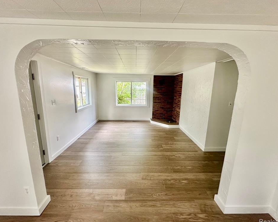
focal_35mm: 15
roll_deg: -0.6
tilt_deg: -10.2
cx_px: 137
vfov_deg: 84.0
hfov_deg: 96.8
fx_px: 123
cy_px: 112
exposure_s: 1/99
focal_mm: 2.22
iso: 100
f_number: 2.2
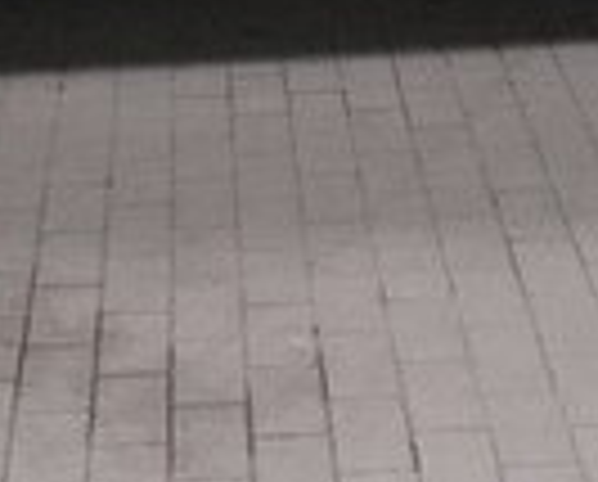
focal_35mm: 140
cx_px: 364
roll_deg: -0.3
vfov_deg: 10.5
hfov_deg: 13.7
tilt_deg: -10.1
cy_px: -318
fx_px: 2483
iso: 250
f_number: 2.2
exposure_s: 1/33
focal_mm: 4.15
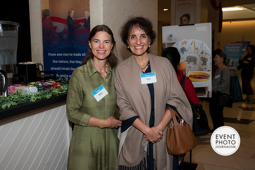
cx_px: 128
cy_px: 85
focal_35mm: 36
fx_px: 255
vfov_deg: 36.9
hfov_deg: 53.1
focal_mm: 36
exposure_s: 1/125
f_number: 5.6
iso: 800
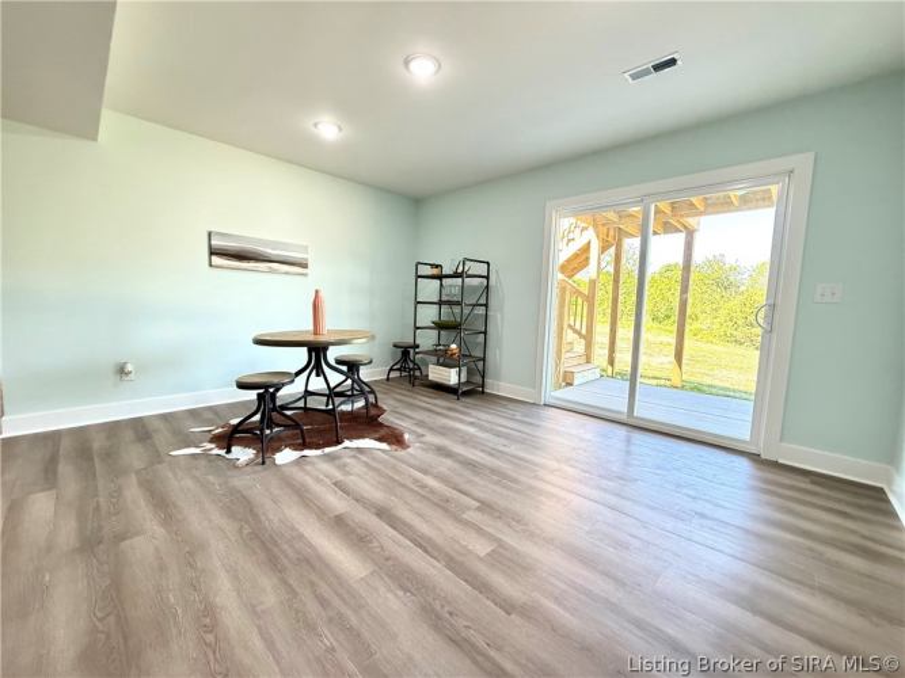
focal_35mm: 14
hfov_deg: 102.1
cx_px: 452
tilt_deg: -4.2
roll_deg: -1.6
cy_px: 339
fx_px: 366
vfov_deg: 85.7
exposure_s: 1/120
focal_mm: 2.22
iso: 400
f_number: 2.2
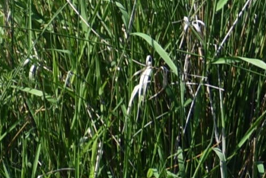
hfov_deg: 0.9
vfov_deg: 0.6
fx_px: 17272
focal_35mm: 2337
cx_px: 383
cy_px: 166
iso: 320
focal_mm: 300
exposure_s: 1/1000
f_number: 6.3
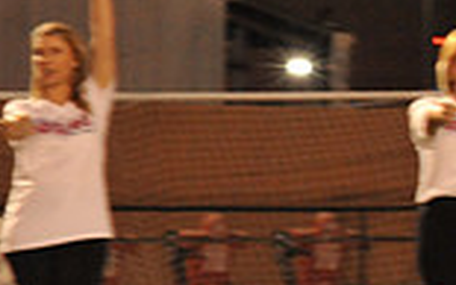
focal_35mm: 350
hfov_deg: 5.9
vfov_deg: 3.8
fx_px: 4351
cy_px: -3
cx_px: 827
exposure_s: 1/160
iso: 5000
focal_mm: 92
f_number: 7.1
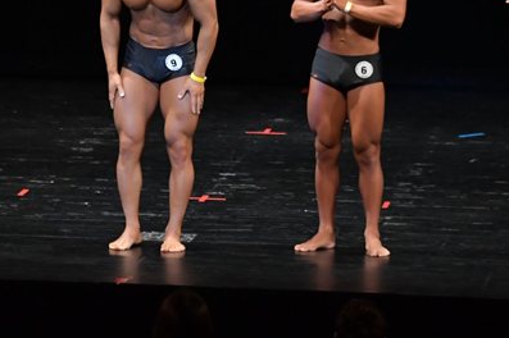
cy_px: 93
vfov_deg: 4.2
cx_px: 108
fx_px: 4634
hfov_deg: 6.3
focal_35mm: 328
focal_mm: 112
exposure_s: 1/400
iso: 3200
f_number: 5.6
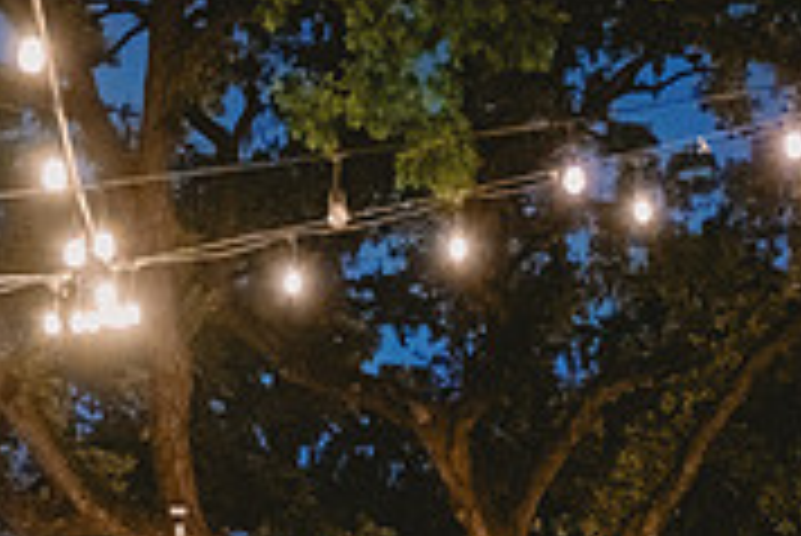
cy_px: 822
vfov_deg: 12.3
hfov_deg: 19.1
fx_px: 2360
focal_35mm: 106
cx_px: 616
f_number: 2.8
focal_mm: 32.5
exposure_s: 1/60
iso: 5000
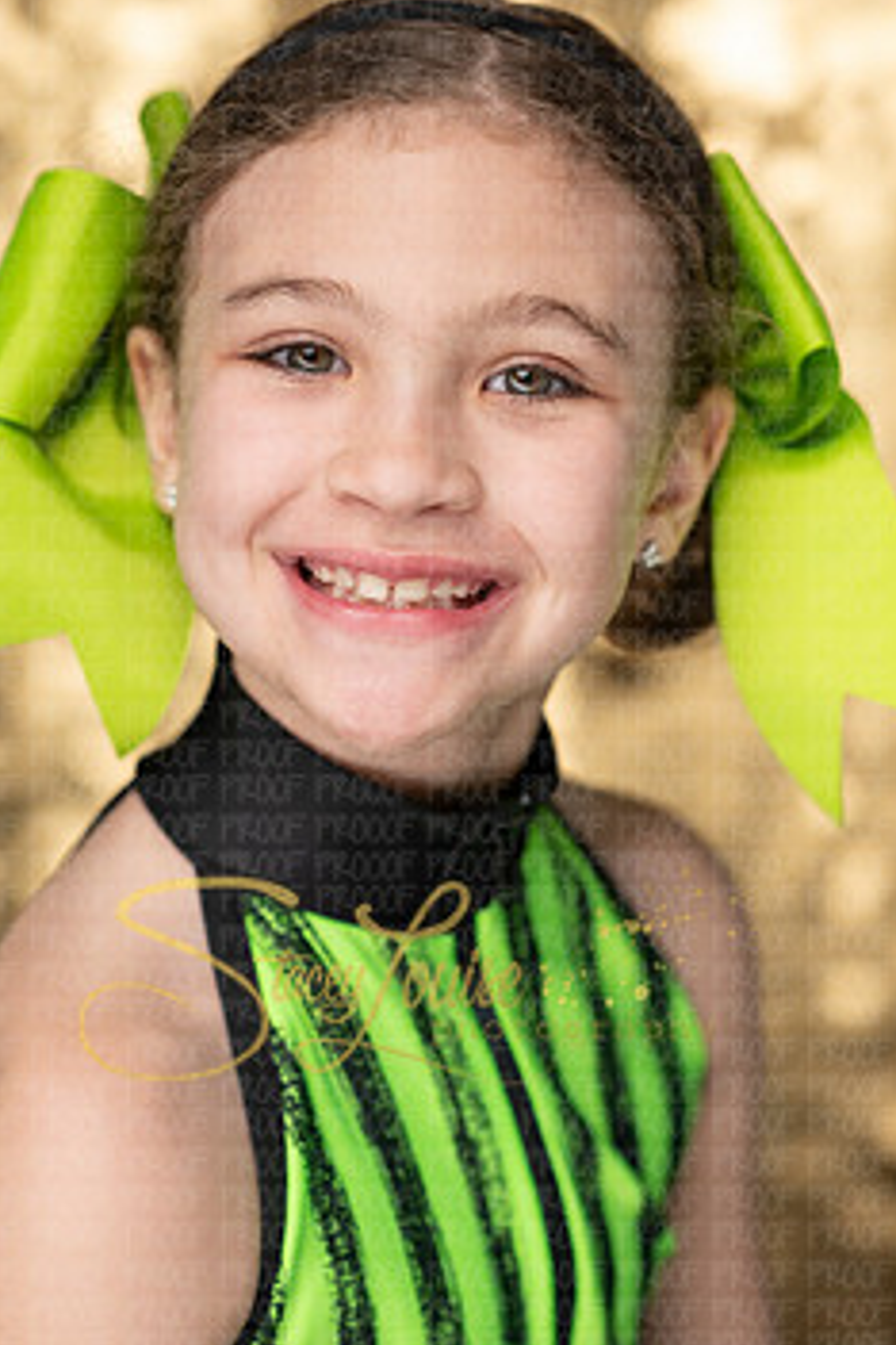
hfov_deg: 12.6
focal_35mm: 109
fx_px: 4069
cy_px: 648
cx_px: 414
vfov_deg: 18.8
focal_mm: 85
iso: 1250
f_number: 2.8
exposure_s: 1/640
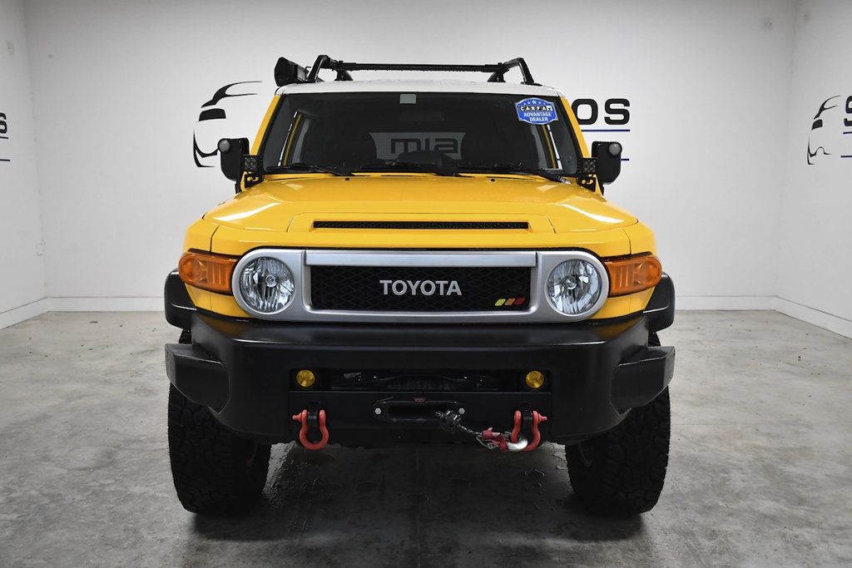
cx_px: 426
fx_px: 781
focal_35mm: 33
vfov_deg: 40.0
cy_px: 284
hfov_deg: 57.2
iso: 2500
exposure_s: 1/800
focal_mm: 22
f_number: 4.5
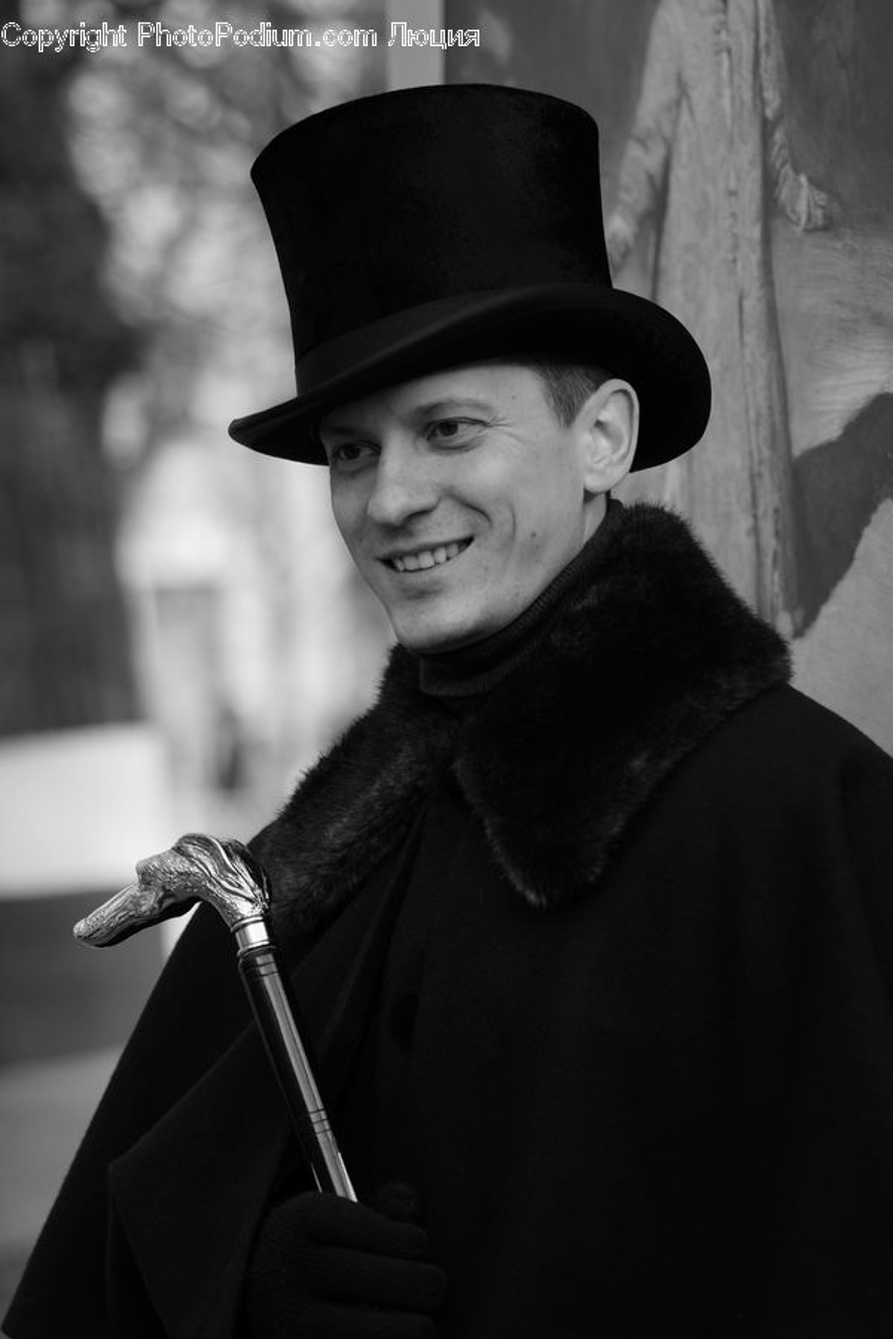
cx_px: 446
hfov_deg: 10.2
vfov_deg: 15.2
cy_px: 670
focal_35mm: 135
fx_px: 5023
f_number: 2.8
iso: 100
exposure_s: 1/320
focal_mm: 90
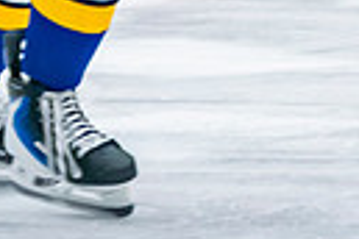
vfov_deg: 1.8
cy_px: -412
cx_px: 1290
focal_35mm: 772
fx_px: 7698
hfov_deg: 2.6
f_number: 2.8
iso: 2000
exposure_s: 1/640
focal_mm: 80
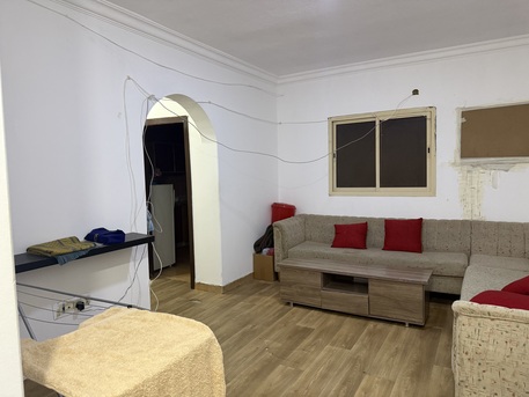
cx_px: 264
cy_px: 198
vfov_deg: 56.8
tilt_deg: -3.6
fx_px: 367
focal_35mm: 24
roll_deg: +1.3
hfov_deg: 71.6
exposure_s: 1/60
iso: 400
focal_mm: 6.76
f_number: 1.78
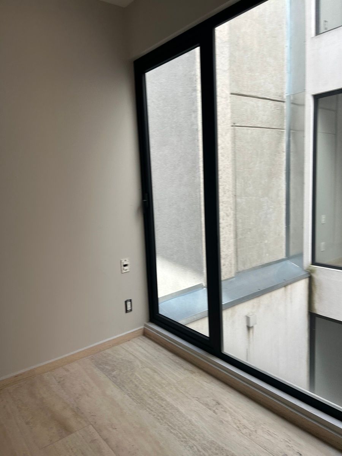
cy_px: 228
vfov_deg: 67.3
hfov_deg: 53.1
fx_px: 343
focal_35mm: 26
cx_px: 171
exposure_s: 1/223
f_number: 1.5
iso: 40
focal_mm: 5.7
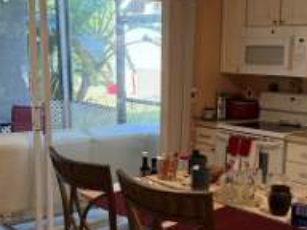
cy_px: 155
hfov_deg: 31.9
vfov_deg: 24.3
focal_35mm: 60
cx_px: 203
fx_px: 532
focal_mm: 6.76
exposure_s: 1/130
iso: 200
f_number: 1.78
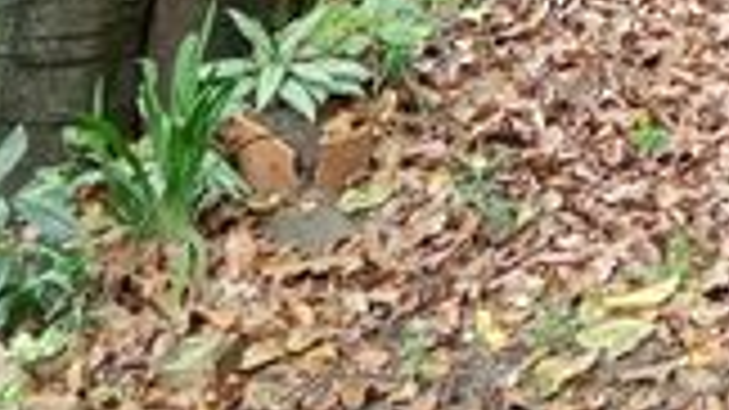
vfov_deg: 8.5
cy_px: -707
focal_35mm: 125
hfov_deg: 16.4
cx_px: 886
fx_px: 2415
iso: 216
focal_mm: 3.98
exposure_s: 1/33.3
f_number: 1.8
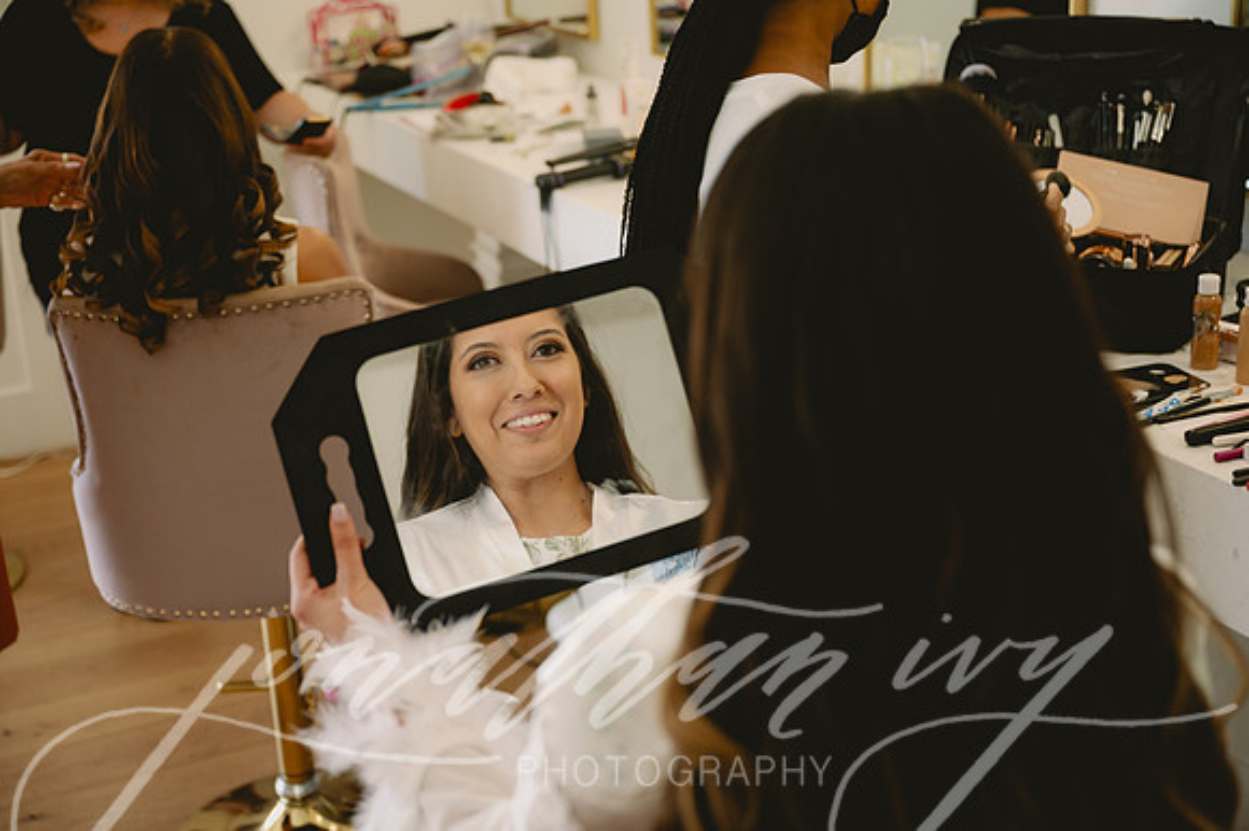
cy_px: 416
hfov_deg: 41.9
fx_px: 1630
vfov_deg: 28.6
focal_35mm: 47
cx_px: 624
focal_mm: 47
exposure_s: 1/60
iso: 250
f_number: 2.8
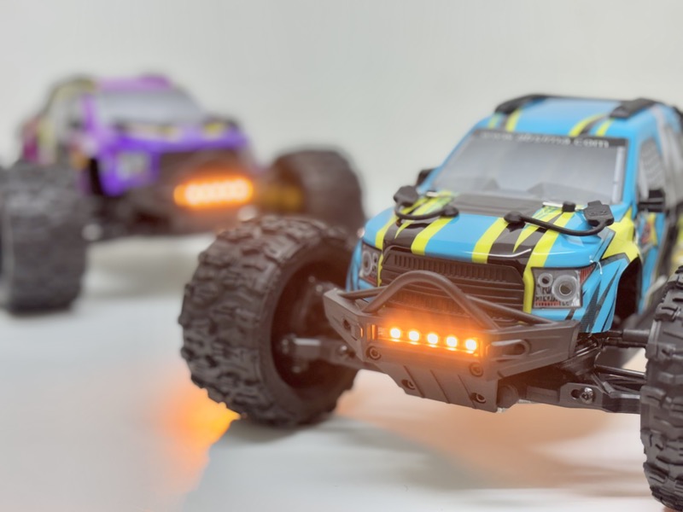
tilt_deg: -13.4
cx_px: 342
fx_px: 1026
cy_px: 256
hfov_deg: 36.8
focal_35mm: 52
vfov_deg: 28.0
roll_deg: -0.7
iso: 64
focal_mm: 5.96
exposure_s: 1/100
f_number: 1.6
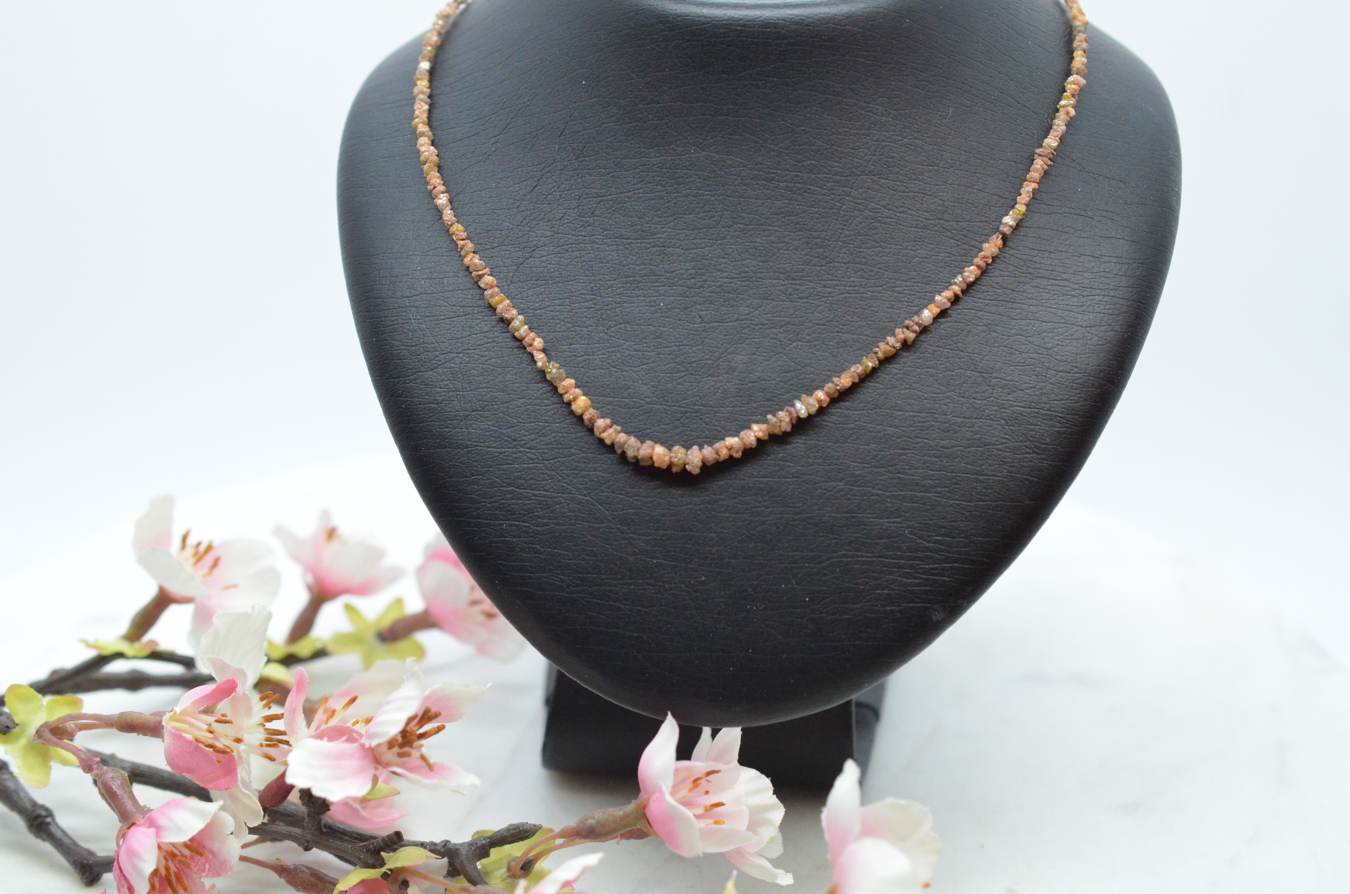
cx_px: 675
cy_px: 447
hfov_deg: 33.5
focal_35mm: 60
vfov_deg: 22.5
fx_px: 2245
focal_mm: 40
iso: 4000
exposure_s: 1/640
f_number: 6.3
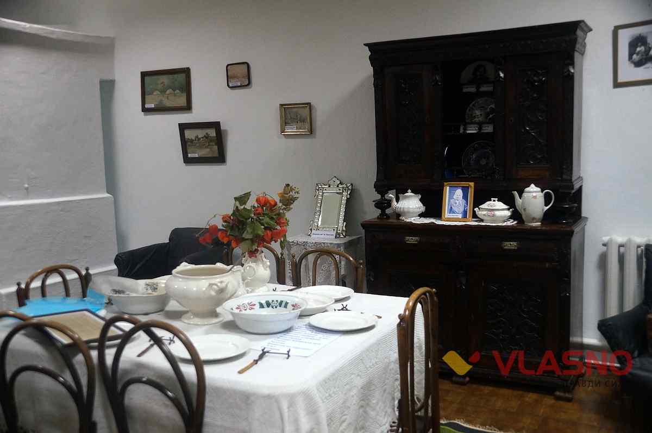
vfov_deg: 36.8
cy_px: 216
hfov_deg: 53.2
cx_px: 326
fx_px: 651
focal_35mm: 36
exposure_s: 1/60
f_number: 4
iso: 1250
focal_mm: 24
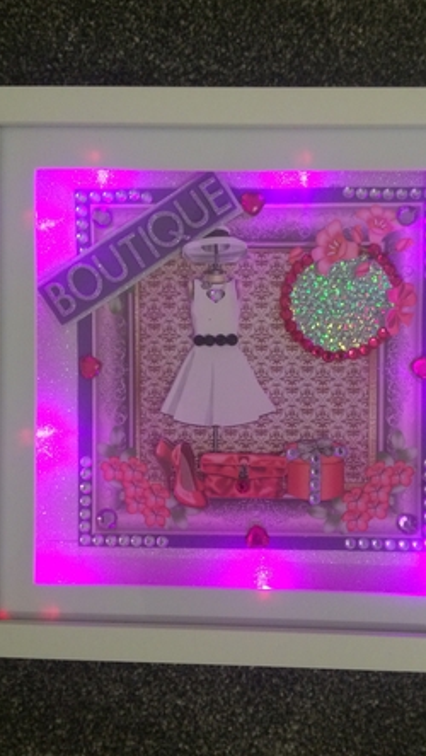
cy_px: 376
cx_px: 253
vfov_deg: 61.0
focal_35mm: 32
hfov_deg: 36.6
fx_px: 642
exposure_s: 1/33
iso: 250
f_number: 2.2
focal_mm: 4.15
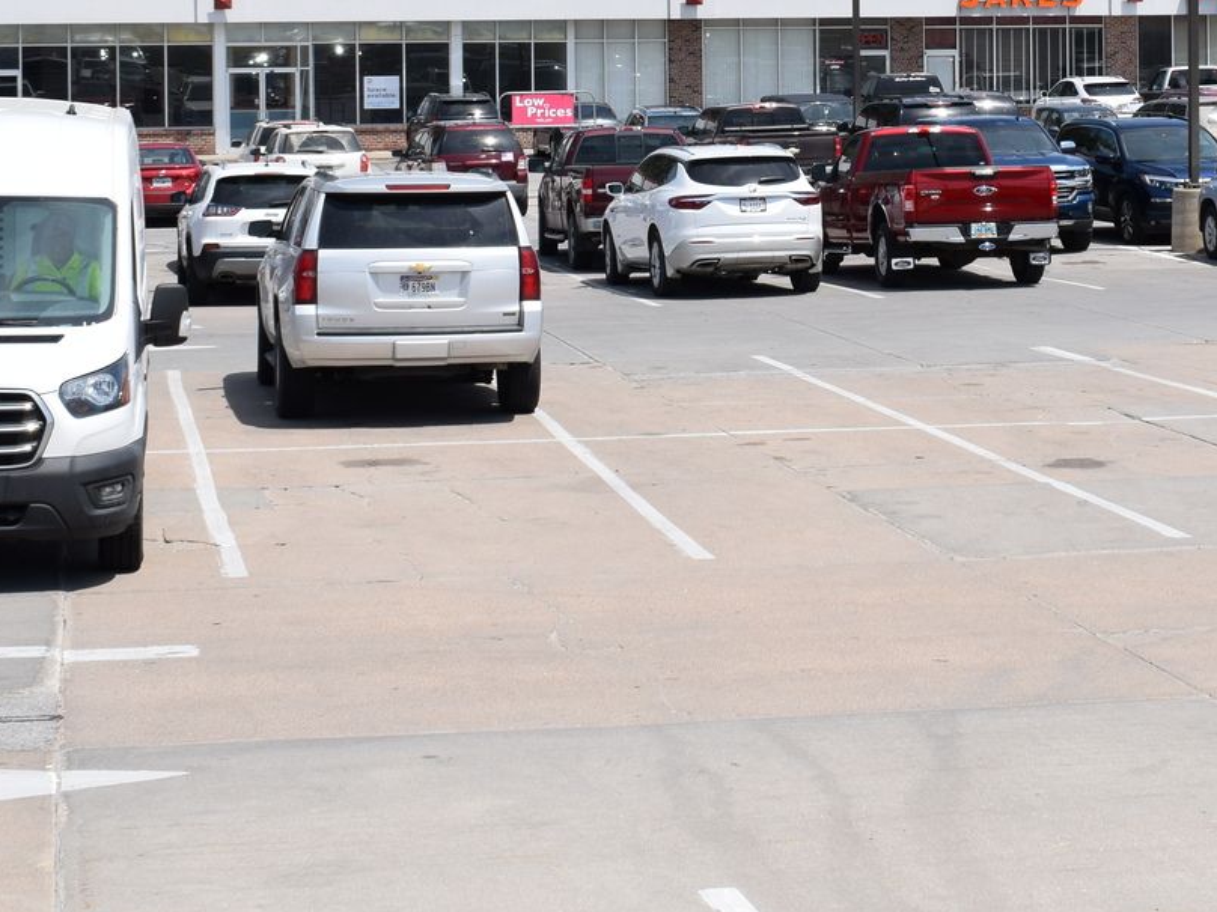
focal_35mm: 89
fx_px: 3136
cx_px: 869
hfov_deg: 21.8
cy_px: 2
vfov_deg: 16.2
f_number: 10
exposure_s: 1/400
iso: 200
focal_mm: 25
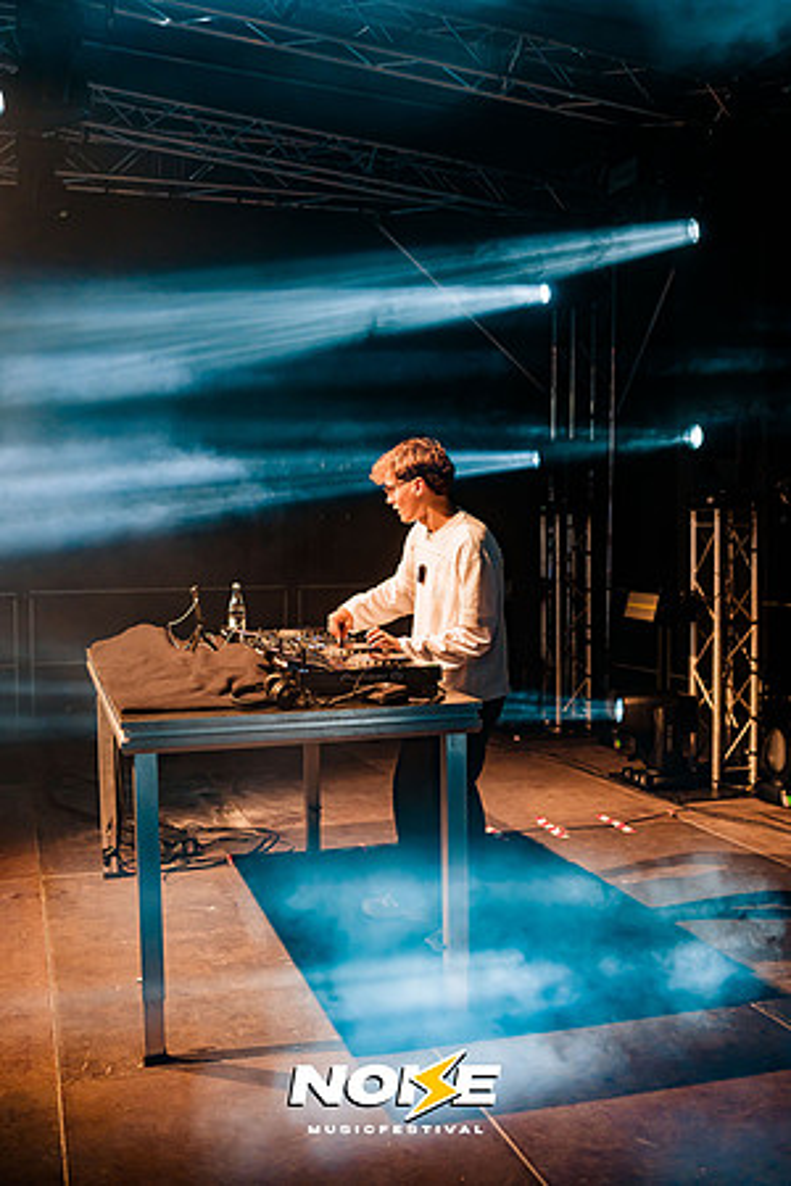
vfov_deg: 51.9
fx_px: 1219
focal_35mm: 37
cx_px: 396
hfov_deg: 35.9
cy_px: 593
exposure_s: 1/200
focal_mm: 37
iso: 1250
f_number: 2
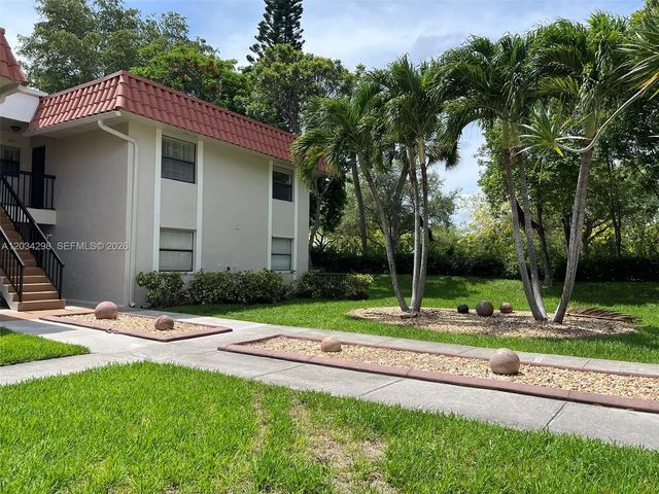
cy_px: 247
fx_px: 495
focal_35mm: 26
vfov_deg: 53.1
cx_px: 330
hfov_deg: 67.3
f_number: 1.5
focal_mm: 5.7
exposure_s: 1/2695
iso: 50
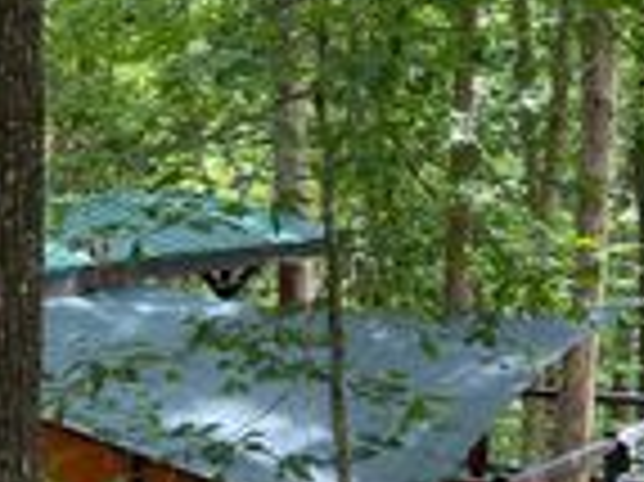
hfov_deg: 19.4
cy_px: 277
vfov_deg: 16.2
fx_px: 1692
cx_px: -252
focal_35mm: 91
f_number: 1.8
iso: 64
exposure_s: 1/121
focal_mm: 4.25
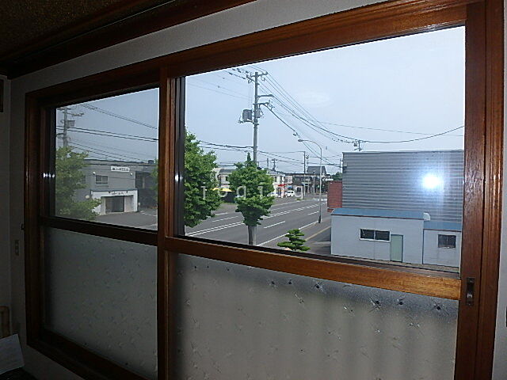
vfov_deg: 63.4
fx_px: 308
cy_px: 190
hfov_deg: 79.0
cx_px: 254
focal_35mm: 21
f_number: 6
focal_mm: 3.7
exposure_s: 1/400
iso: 125
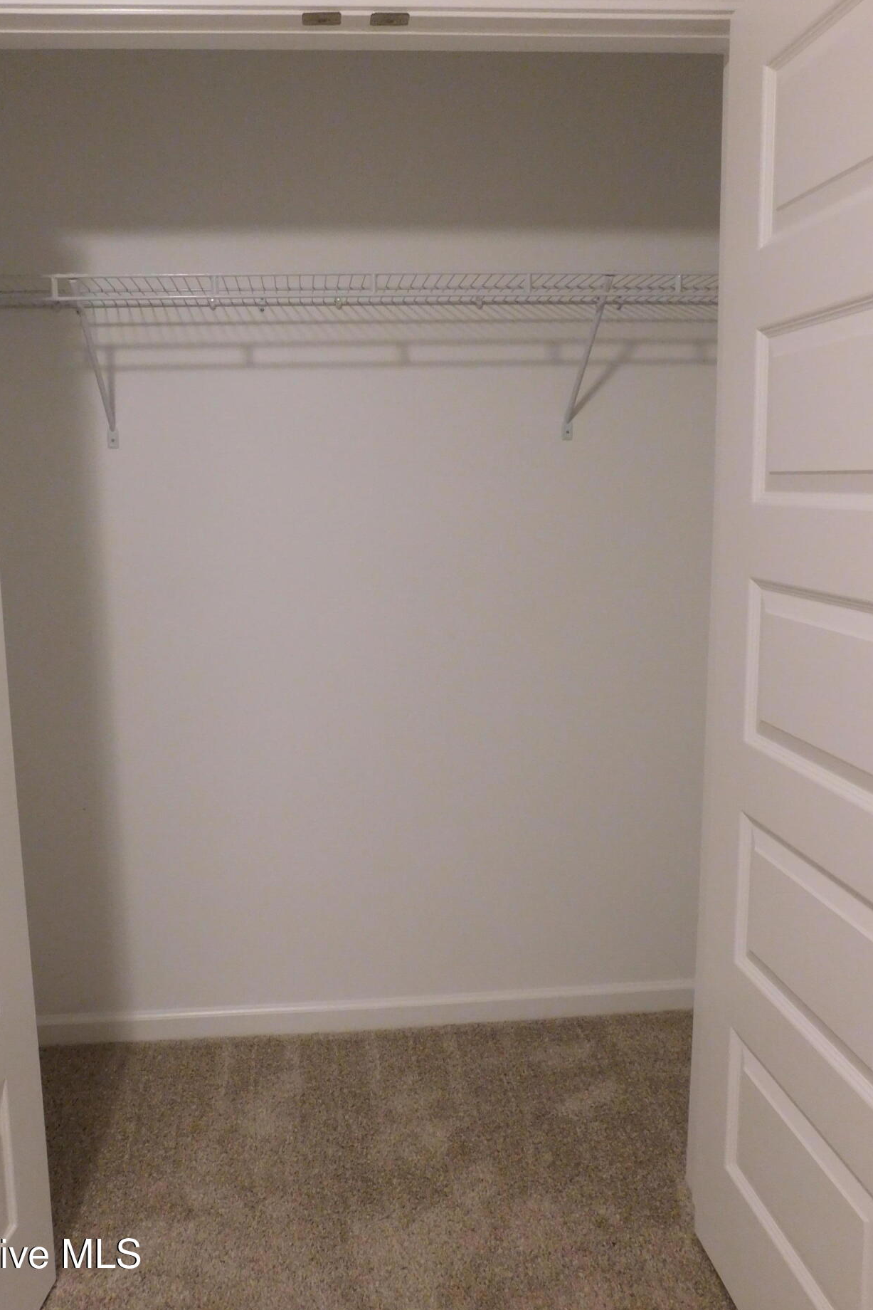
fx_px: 945
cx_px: 371
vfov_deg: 69.3
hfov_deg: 49.4
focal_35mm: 26
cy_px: 607
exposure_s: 1/30
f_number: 3
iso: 400
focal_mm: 4
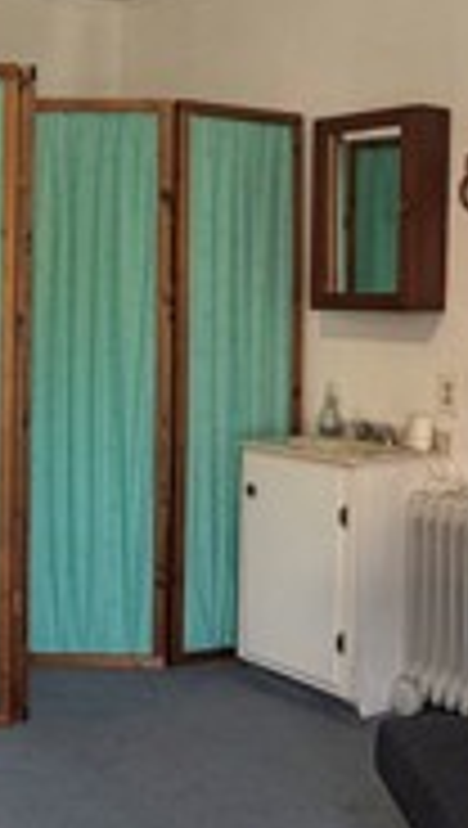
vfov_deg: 39.0
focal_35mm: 53
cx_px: 104
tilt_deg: -2.5
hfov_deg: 22.5
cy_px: 338
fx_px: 1165
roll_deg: -0.4
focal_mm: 2.22
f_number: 2.2
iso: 160
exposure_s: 1/120
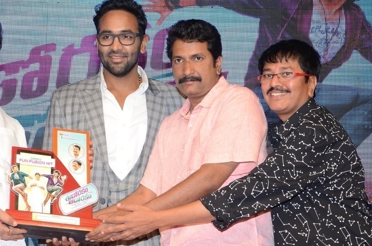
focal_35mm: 100
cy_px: 154
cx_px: 122
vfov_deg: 13.7
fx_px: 1029
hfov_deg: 20.4
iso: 320
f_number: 5.6
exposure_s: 1/125
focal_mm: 45
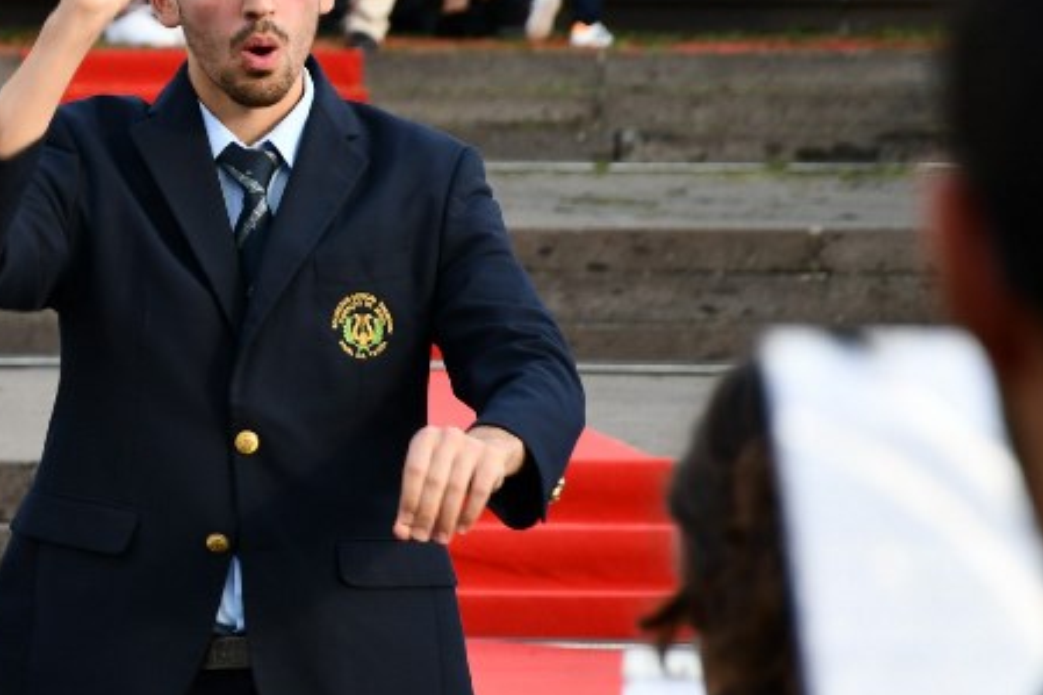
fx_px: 10368
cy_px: 246
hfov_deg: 5.7
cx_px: 2
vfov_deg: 3.8
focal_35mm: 358
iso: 360
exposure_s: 1/250
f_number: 5.6
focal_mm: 105
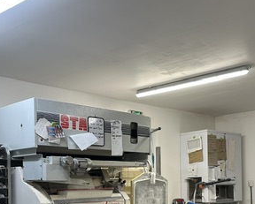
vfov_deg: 28.0
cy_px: 187
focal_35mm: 52
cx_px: 148
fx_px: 393
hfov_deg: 35.9
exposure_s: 1/100
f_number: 1.78
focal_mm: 6.86
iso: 100
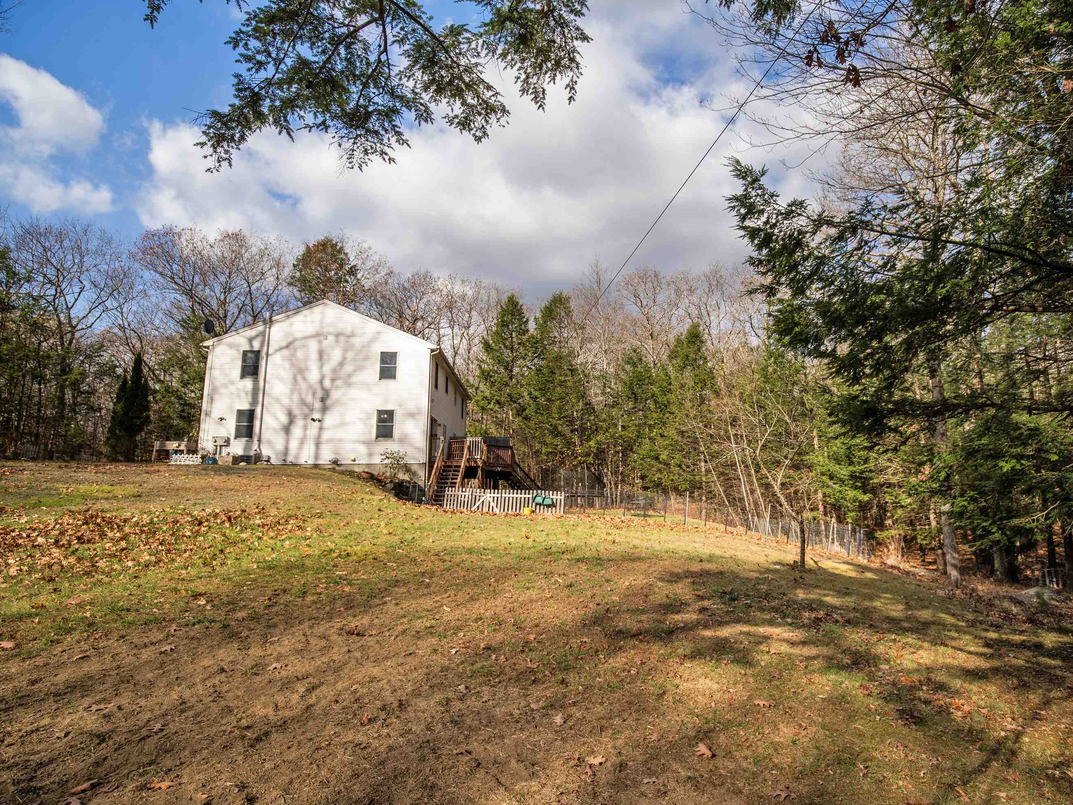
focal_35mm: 18
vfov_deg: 71.6
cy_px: 392
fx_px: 558
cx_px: 610
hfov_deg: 87.2
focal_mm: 16
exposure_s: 1/125
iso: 100
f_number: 5.6
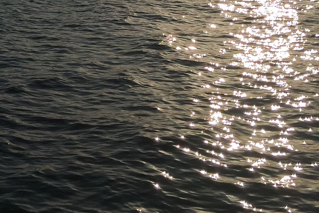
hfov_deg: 24.9
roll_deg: -0.6
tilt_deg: -3.4
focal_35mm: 79
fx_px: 700
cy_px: -48
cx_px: 35
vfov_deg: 16.5
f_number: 2.2
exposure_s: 1/20000
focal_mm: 4.15
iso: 40
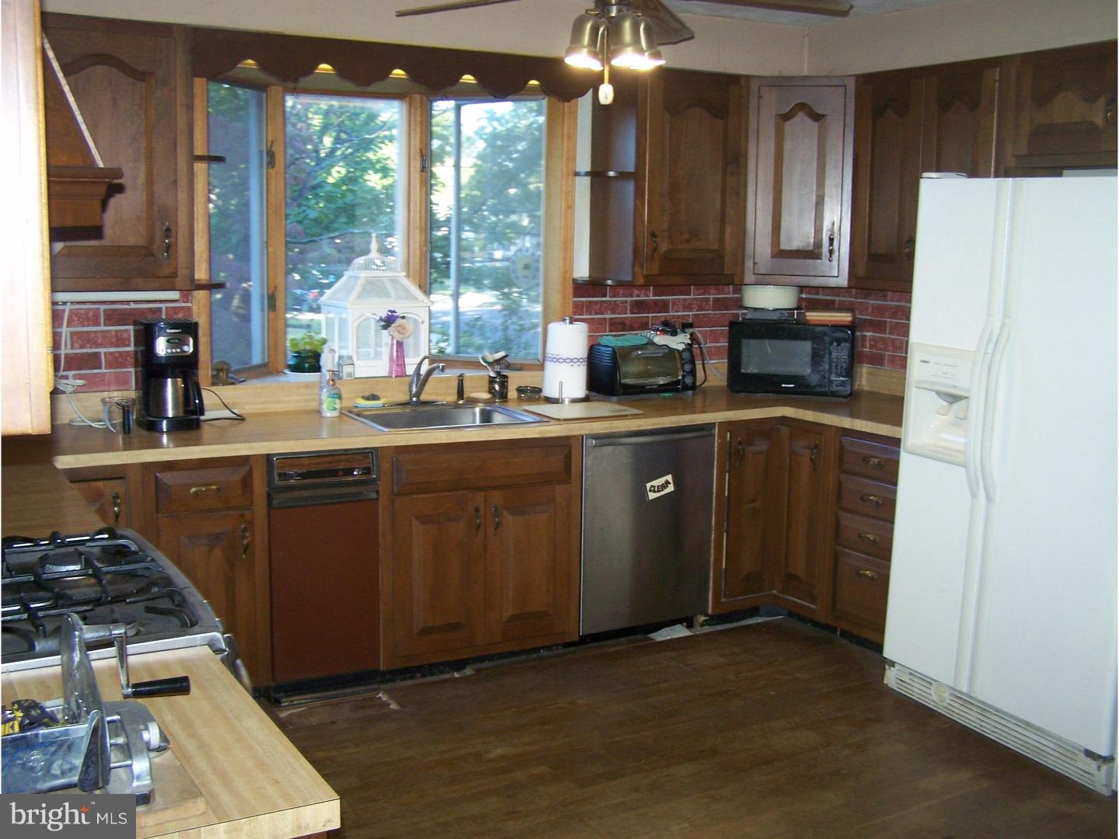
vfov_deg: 37.7
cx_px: 560
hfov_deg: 49.0
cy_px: 420
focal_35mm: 38
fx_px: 1228
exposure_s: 1/60
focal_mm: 6.3
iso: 160
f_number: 2.8
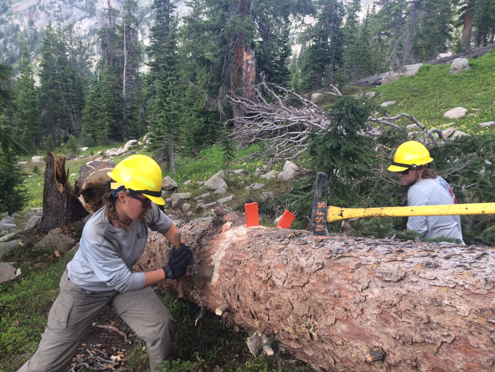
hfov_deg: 61.7
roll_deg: -3.5
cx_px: 248
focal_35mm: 29
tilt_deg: -13.1
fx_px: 415
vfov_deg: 48.2
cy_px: 186
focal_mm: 4.15
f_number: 2.2
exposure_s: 1/120
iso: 64
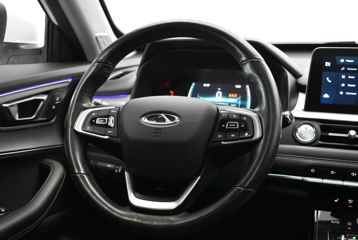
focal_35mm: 46
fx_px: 463
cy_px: 120
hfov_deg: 42.3
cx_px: 179
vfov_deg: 29.0
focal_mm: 31
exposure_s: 1/50
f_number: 4.2
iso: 5000
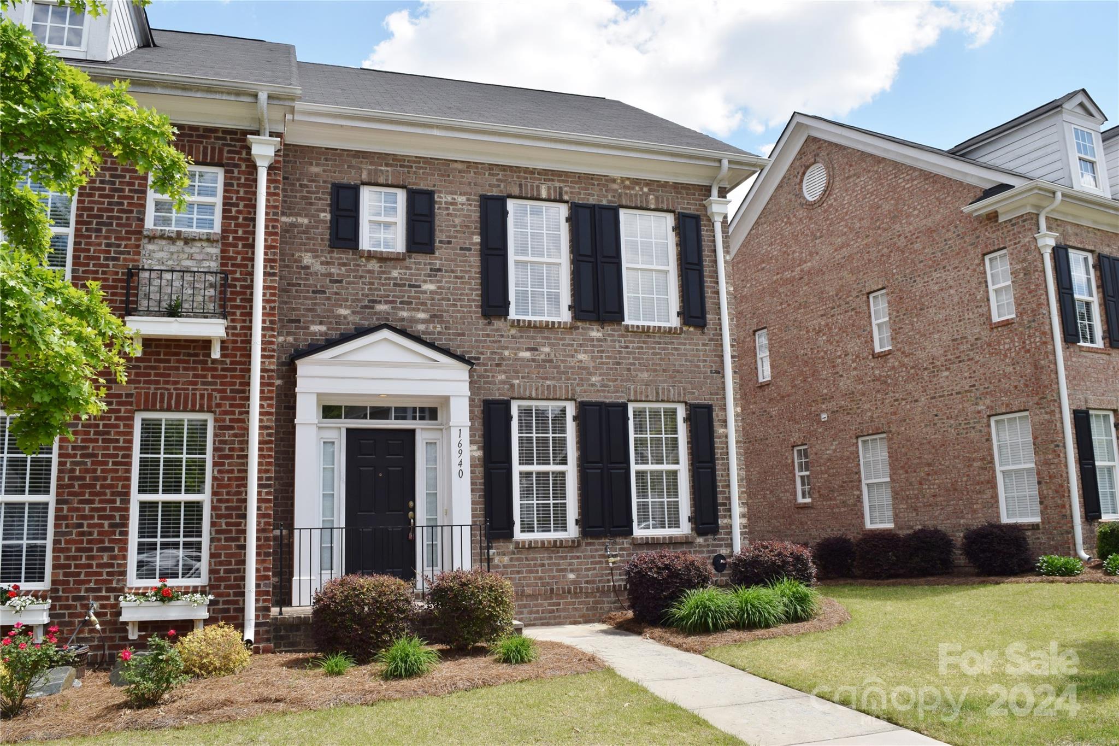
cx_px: 560
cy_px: 373
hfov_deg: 67.4
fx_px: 839
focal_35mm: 27
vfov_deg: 47.9
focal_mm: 18
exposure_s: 1/320
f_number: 9
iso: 200
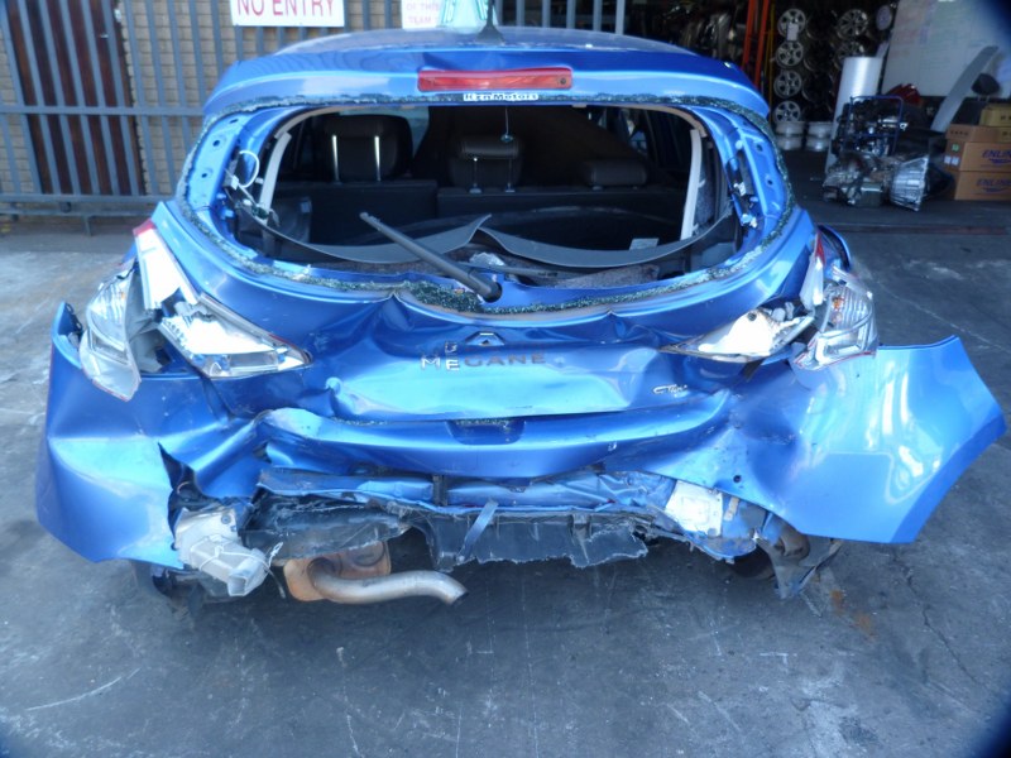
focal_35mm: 25
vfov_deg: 54.9
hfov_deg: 69.4
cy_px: 379
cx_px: 506
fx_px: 730
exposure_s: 1/60
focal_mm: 4.5
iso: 125
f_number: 2.8
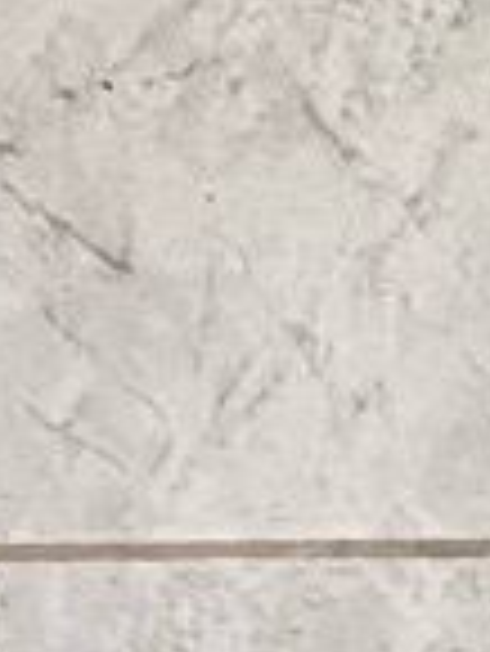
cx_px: 1335
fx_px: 3373
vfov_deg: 9.1
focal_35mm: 179
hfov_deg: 7.5
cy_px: 1911
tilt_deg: -83.5
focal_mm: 4.25
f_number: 1.8
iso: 400
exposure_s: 1/50
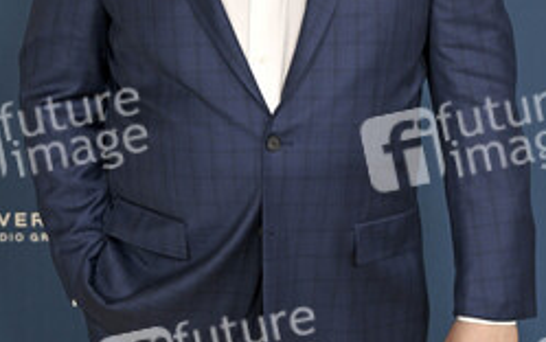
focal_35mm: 121
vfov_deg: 10.8
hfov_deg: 17.2
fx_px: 1802
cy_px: 31
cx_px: 274
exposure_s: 1/320
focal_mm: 74
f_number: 5.6
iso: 2000
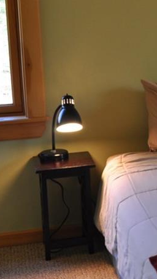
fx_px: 731
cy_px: 89
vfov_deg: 21.5
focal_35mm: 99
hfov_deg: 11.2
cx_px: 307
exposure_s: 1/60
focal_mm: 28
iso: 450
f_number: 4
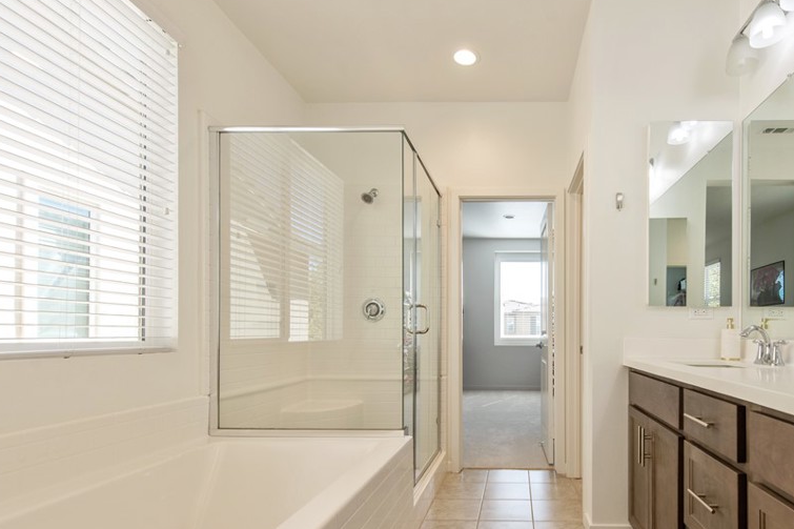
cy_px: 343
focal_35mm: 19
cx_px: 507
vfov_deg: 63.2
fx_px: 419
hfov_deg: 84.9
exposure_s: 1/125
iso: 400
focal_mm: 14
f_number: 5.6
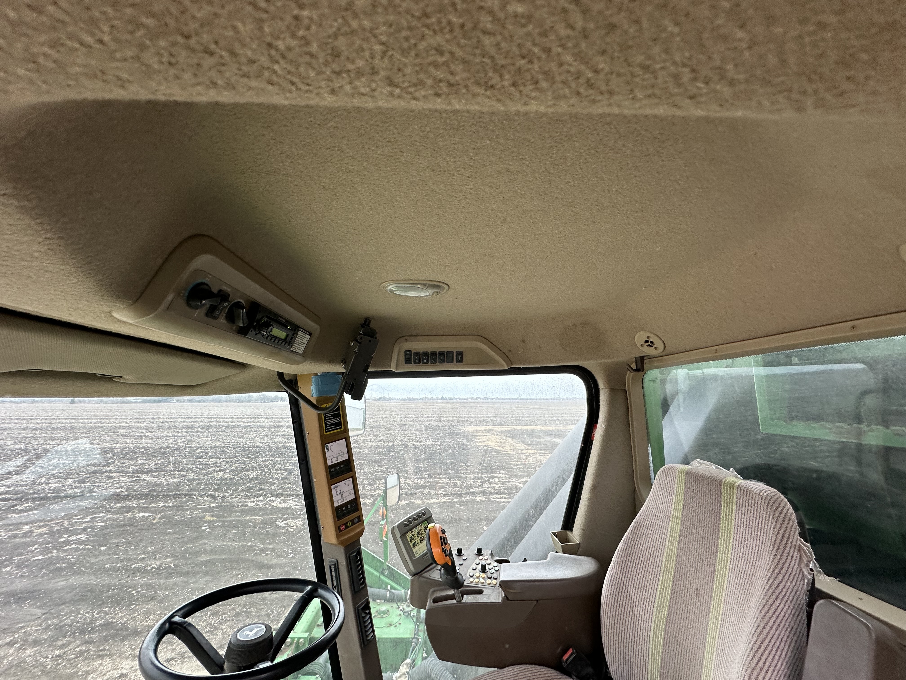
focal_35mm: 14
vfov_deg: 85.7
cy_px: 340
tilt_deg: +9.2
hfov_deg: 102.1
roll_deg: -0.4
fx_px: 366
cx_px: 453
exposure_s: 1/99
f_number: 2.2
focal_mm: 2.22
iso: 100
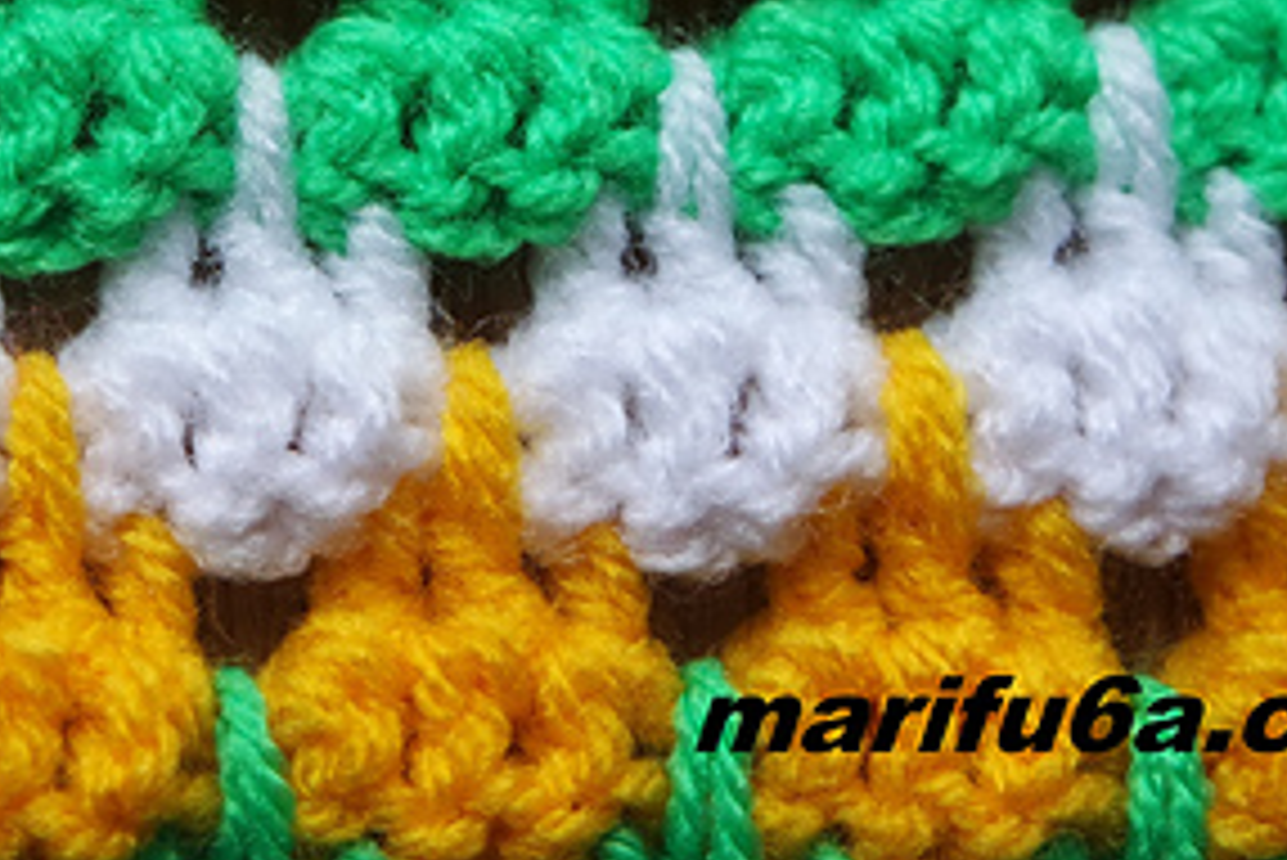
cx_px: 220
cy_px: 11
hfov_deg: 19.6
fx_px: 3684
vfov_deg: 13.1
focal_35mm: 103
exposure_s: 1/50
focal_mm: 30
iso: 400
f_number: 4.5
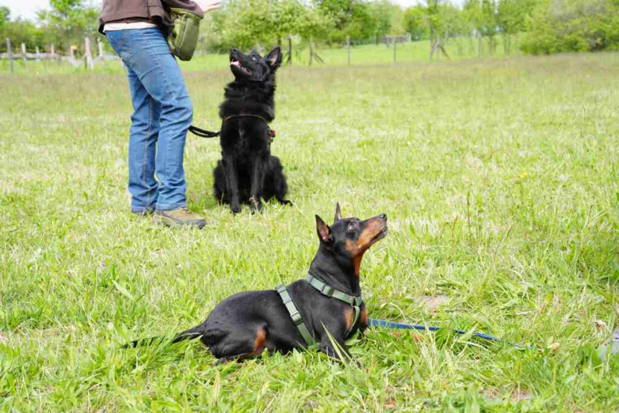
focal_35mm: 50
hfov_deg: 39.6
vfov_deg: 27.0
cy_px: 206
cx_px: 310
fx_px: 860
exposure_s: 1/80
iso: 100
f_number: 8
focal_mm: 50
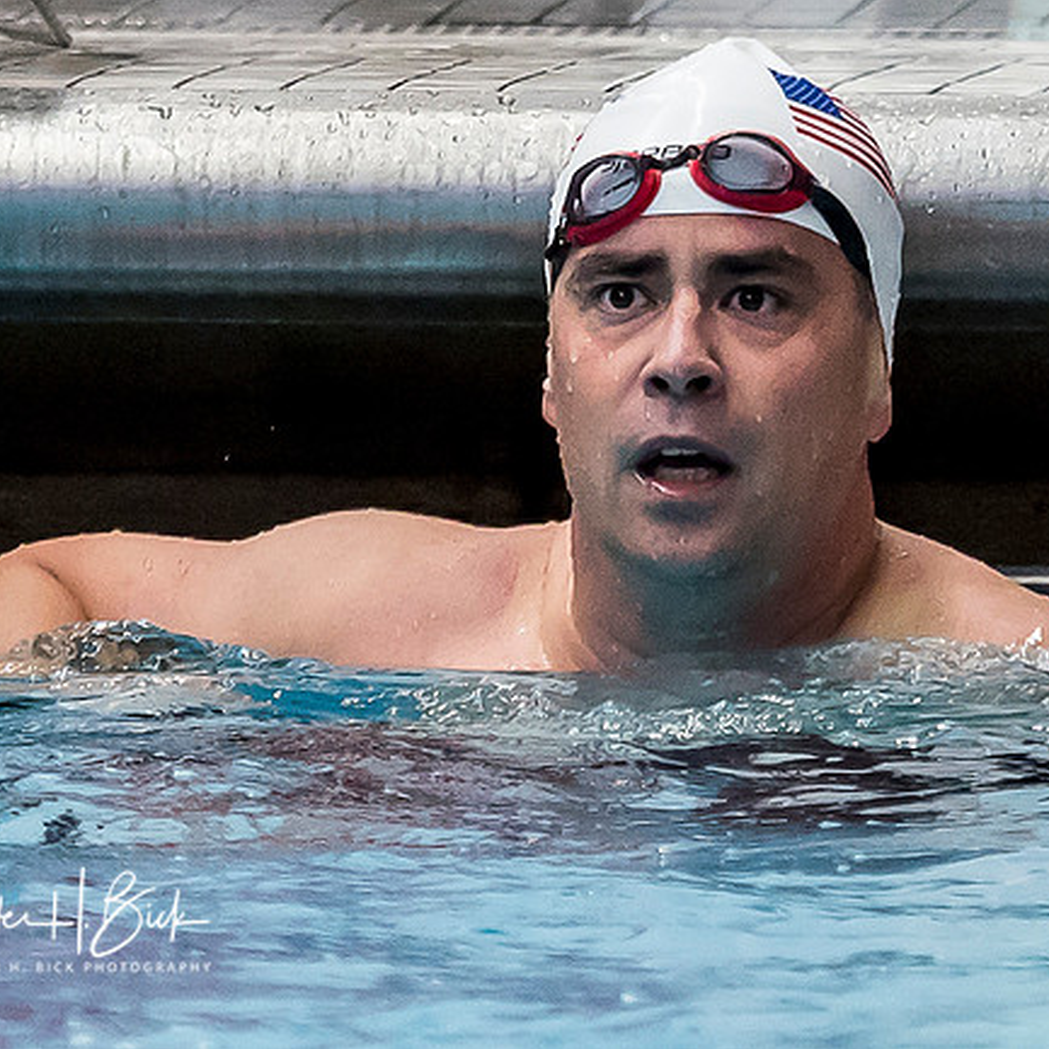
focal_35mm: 1357
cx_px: 582
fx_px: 46525
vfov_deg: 1.3
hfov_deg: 1.3
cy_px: 455
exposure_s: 1/640
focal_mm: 150
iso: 1600
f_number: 2.8
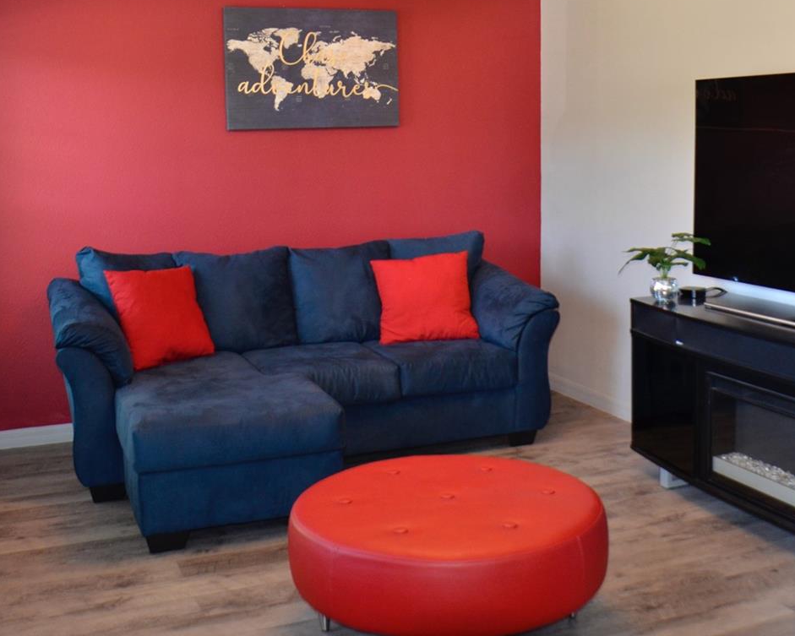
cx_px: 482
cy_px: 205
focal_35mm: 43
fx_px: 1012
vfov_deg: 34.5
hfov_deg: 42.7
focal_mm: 18
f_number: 3.5
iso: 640
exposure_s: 1/60
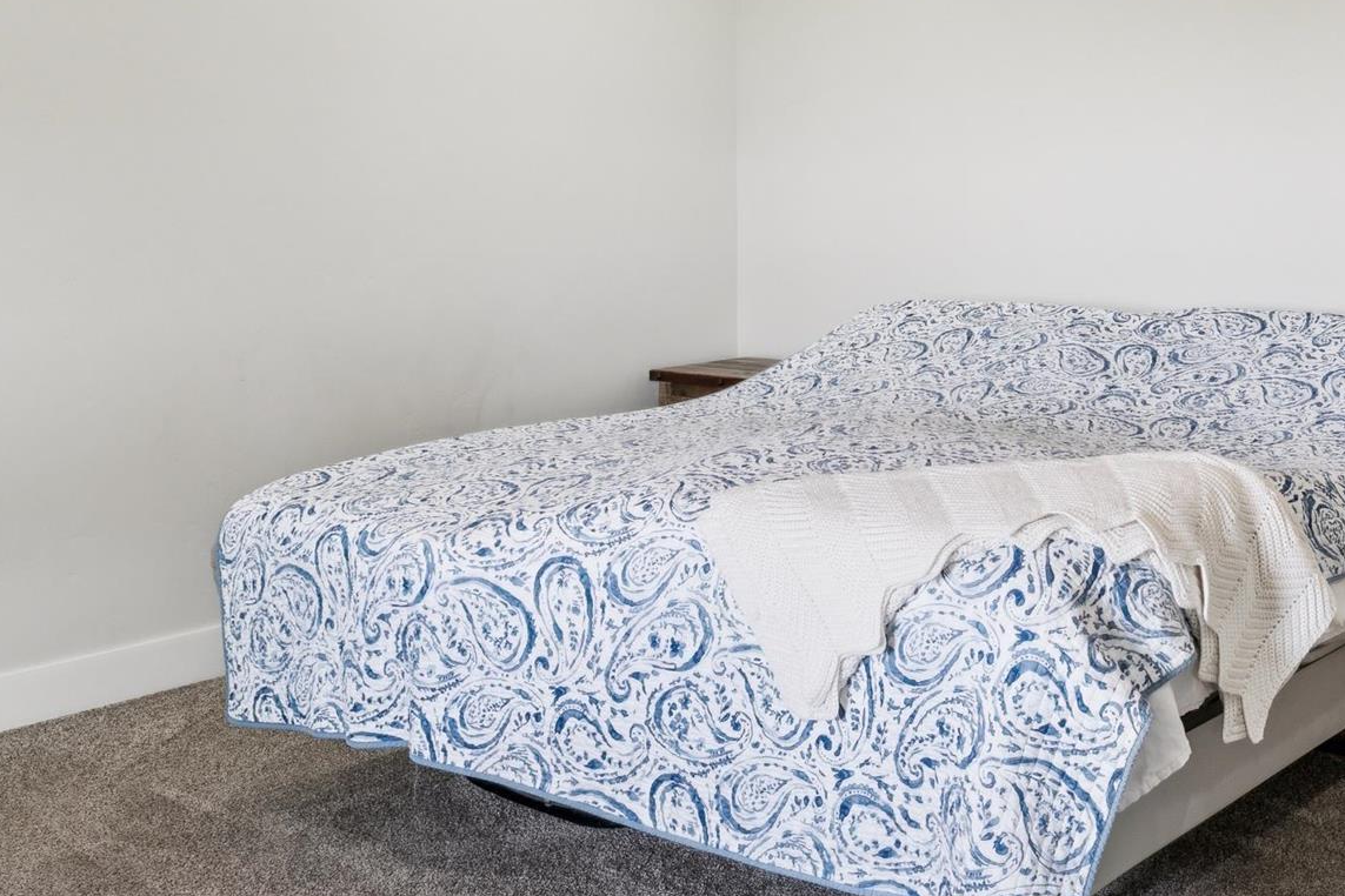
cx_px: 1160
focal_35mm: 43
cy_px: 173
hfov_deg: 42.2
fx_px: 1616
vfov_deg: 30.2
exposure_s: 1/10
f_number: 13
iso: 400
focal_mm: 16.1
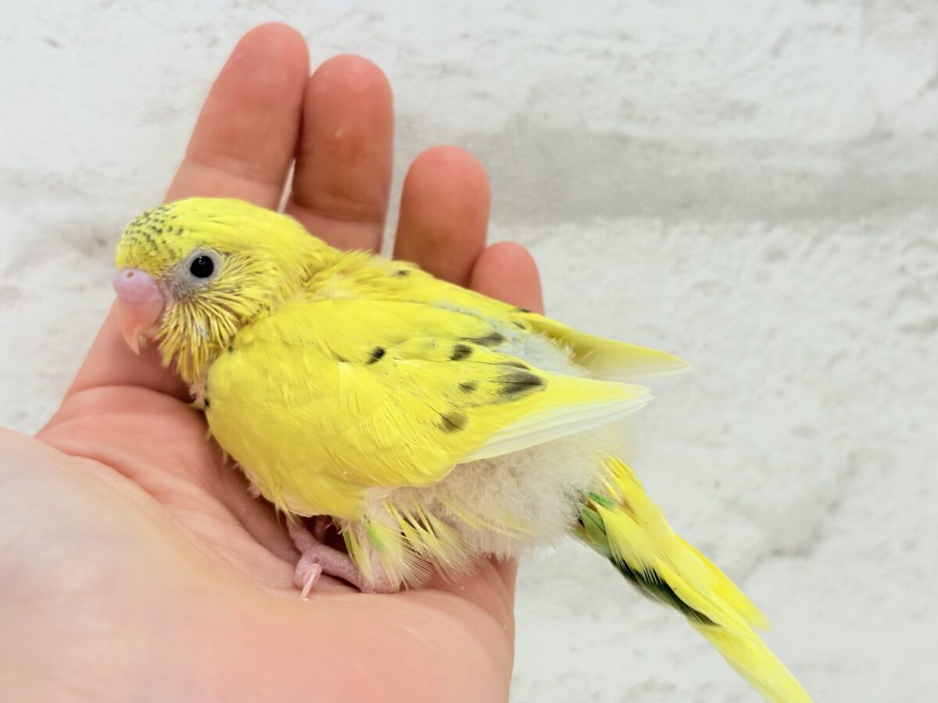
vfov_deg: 28.0
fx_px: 1409
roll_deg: -0.3
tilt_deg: -8.4
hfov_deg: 36.8
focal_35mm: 52
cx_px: 469
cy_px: 352
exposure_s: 1/50
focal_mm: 5.96
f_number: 1.6
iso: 32
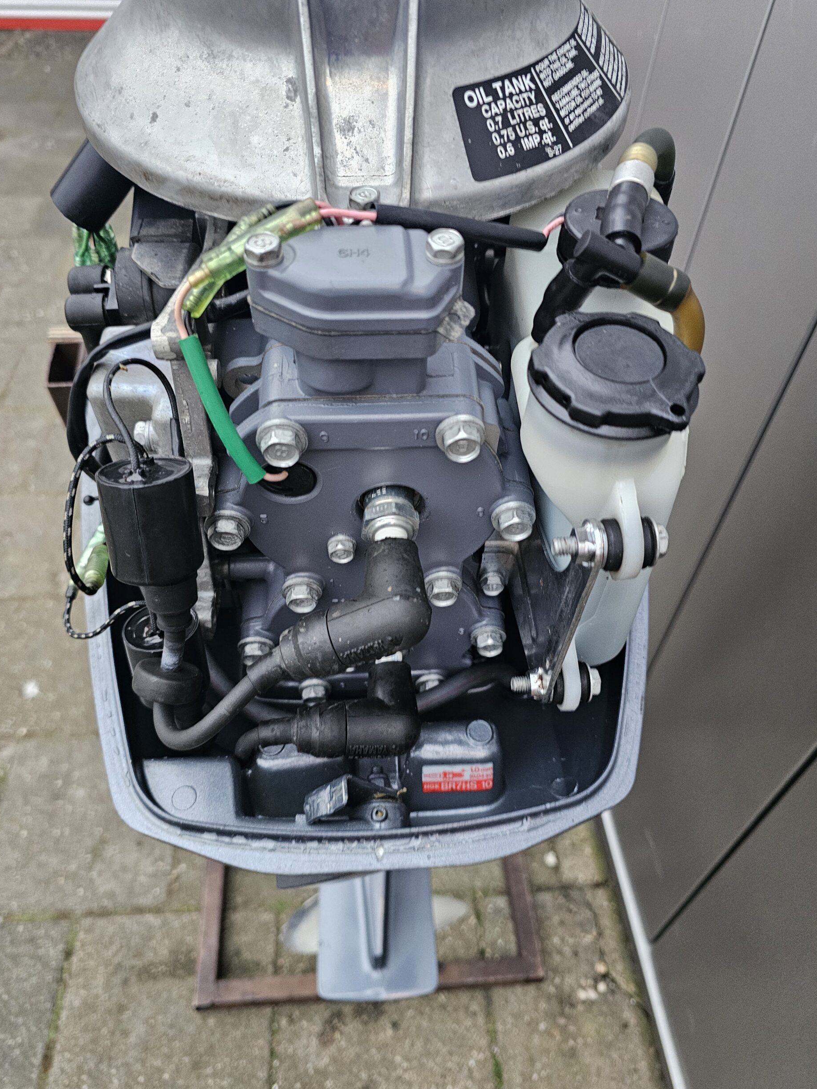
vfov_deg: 71.6
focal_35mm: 24
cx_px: 402
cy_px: 544
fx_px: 755
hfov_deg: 56.8
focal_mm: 6.3
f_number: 1.7
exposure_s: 1/50
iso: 500
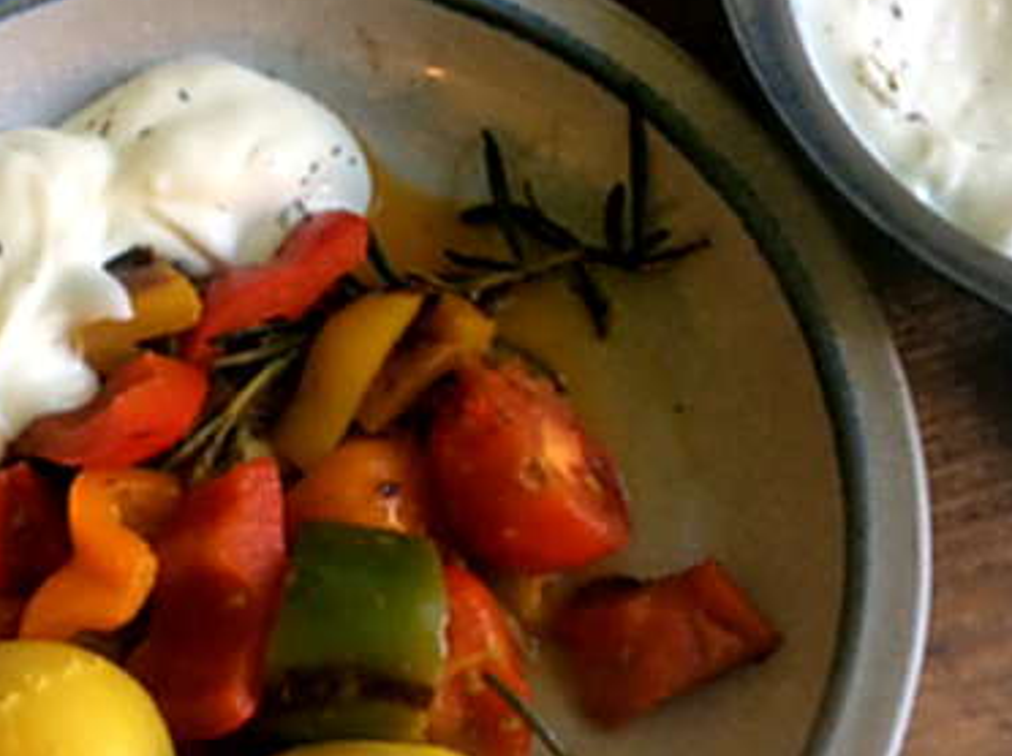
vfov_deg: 26.3
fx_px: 1606
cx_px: 324
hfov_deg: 34.6
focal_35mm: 55
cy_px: 519
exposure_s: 1/25
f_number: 2.4
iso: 125
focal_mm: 3.3
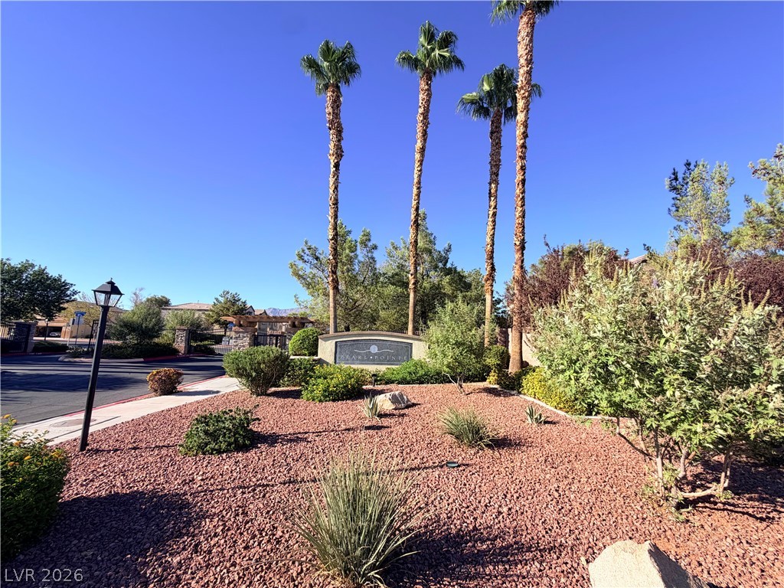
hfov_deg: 102.1
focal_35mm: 14
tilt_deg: +8.0
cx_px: 392
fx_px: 317
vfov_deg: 85.7
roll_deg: -0.9
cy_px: 294
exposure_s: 1/770
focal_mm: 2.22
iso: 32
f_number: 2.2
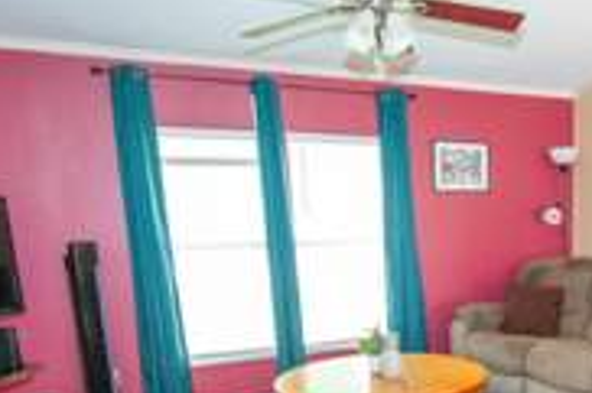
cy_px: 352
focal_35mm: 37
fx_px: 608
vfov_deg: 34.0
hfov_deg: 47.9
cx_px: 504
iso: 1250
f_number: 3.2
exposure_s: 1/200
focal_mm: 14
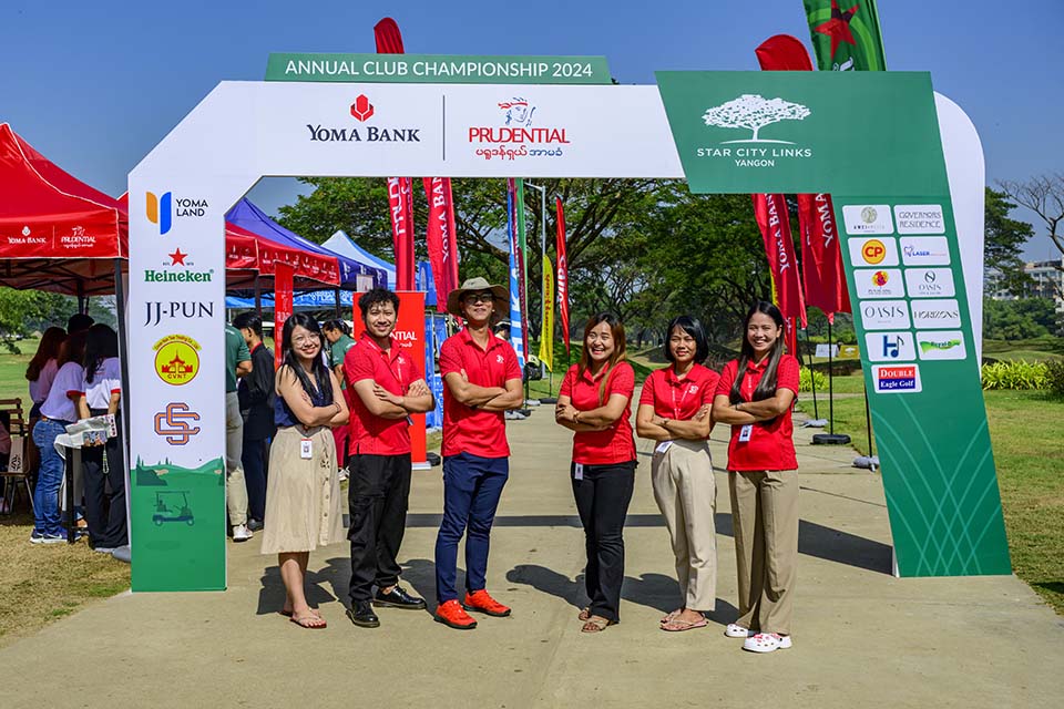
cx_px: 532
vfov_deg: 35.1
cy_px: 354
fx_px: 1123
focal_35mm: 38
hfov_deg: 50.7
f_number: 8
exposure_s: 1/1000
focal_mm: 38
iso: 320
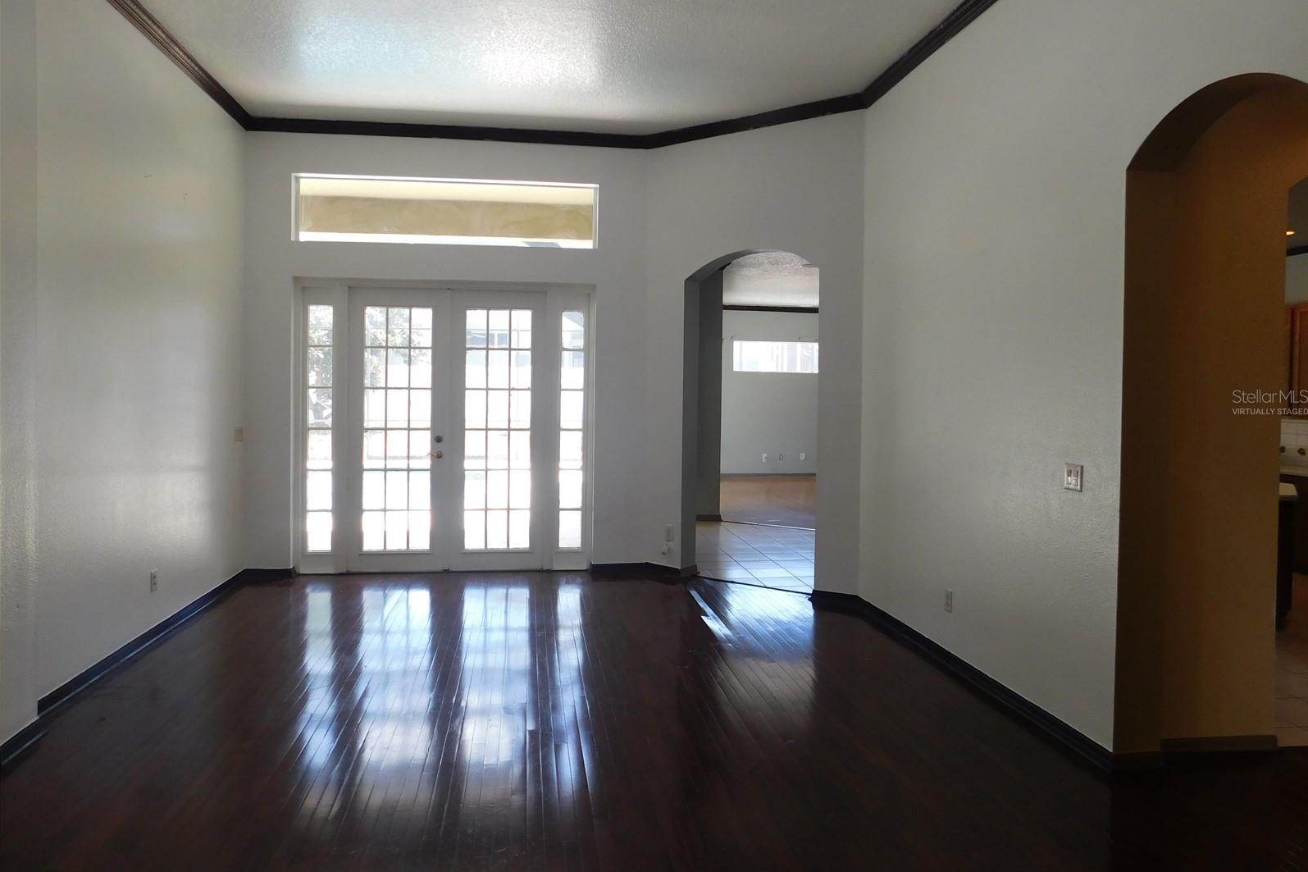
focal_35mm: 24
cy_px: 402
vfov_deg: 53.1
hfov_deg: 73.7
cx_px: 655
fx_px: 872
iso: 125
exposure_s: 1/60
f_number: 3
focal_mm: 4
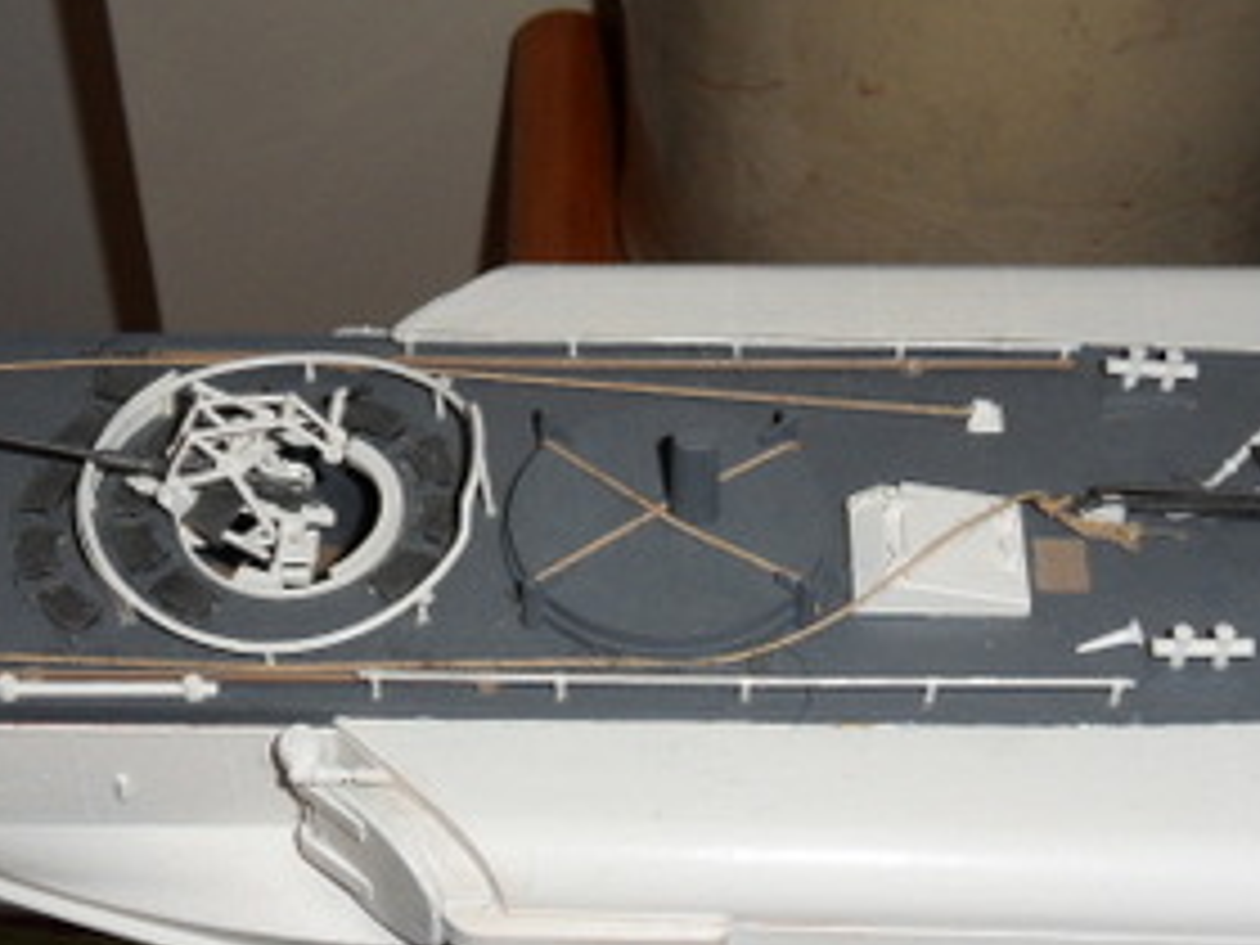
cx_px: 698
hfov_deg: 27.0
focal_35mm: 72
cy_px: 576
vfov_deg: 20.4
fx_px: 2621
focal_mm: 7.6
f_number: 4.2
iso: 200
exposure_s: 1/45
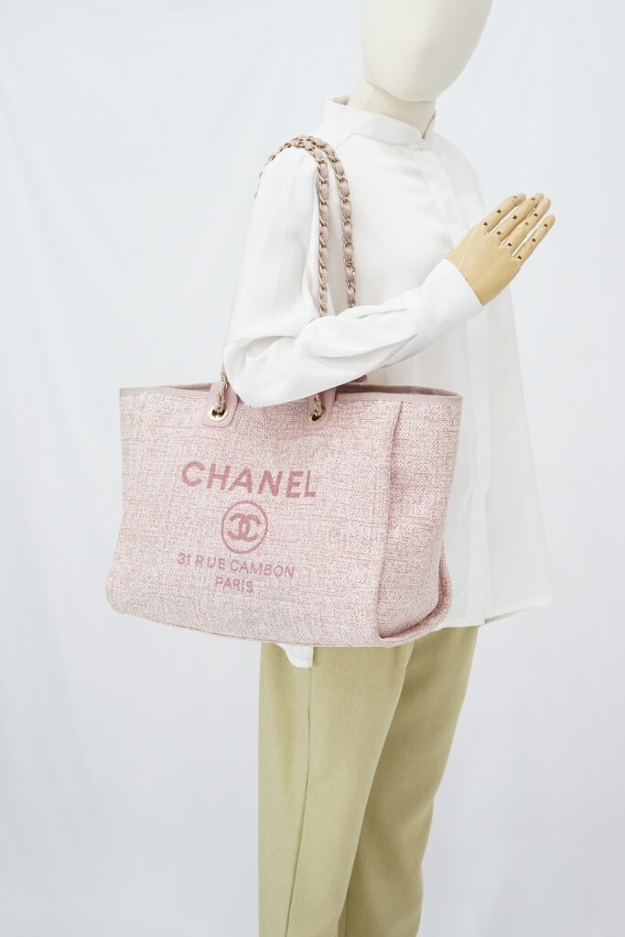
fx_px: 1302
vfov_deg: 39.6
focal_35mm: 50
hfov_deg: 27.0
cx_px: 312
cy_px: 468
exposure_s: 1/8
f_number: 6.3
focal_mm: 50
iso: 640
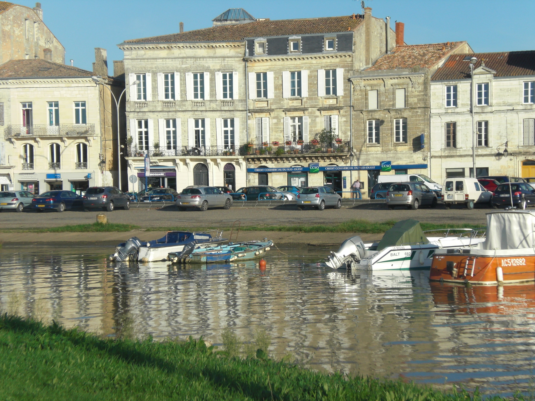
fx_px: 1345
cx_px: 268
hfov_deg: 22.5
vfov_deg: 17.0
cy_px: 200
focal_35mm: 87
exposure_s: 1/400
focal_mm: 14.49
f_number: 5
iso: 64
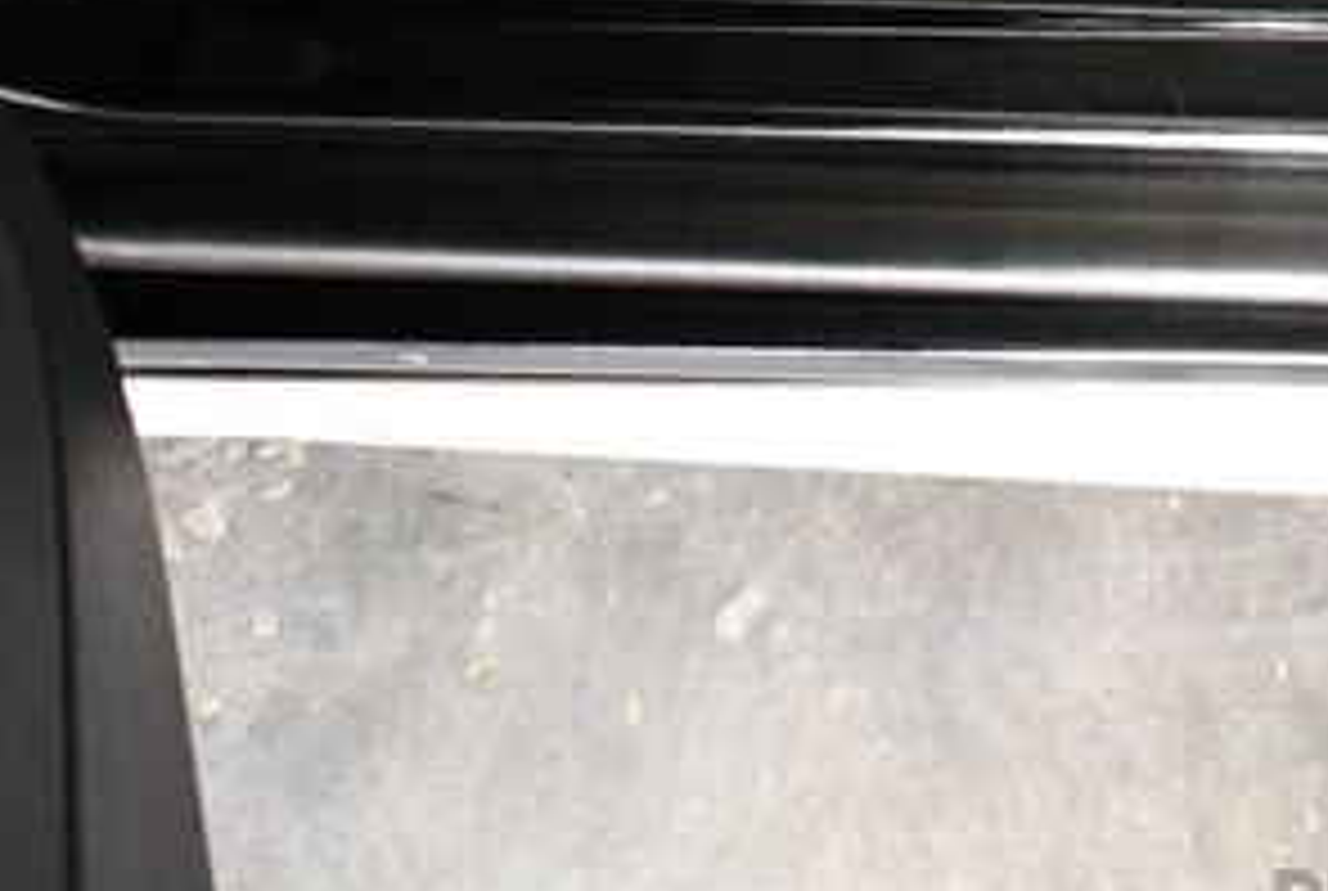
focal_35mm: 78
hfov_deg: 25.1
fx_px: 2883
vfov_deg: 17.2
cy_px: 32
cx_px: 1220
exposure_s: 1/125
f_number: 3.5
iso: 2200
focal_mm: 18
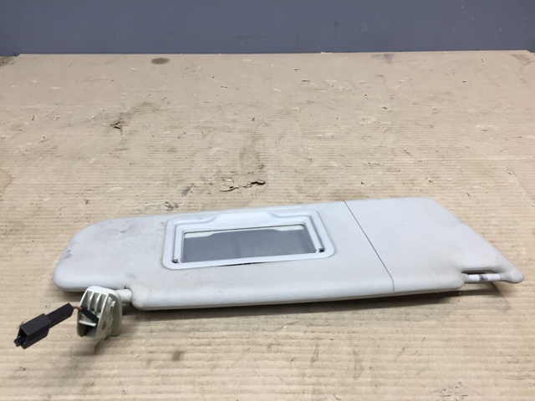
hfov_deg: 61.7
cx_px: 268
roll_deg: -1.6
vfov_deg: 48.2
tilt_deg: -36.6
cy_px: 200
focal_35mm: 29
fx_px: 448
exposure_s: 1/33
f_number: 2.2
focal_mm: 4.15
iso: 50
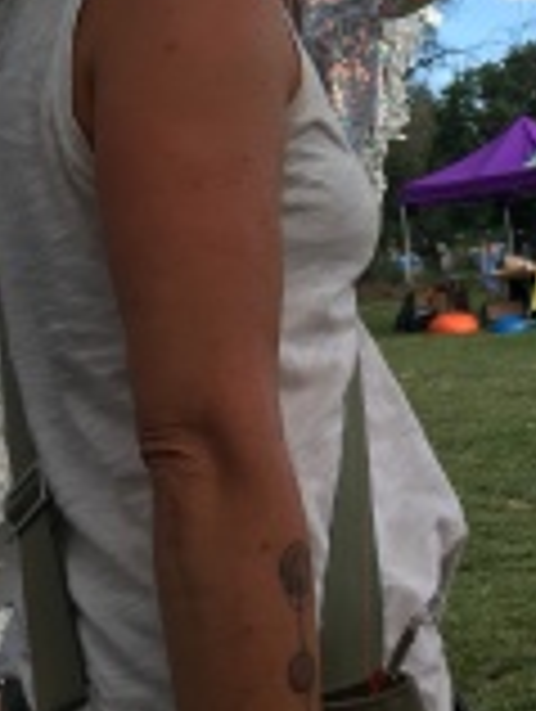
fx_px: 1380
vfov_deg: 27.0
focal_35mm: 67
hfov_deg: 21.9
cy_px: -32
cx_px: 365
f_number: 2.2
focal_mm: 4.15
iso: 25
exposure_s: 1/565
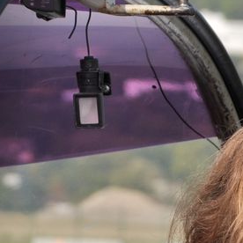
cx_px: 437
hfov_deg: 2.4
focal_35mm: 738
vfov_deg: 2.4
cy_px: 354
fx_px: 5861
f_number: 10
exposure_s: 1/320
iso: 200
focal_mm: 125
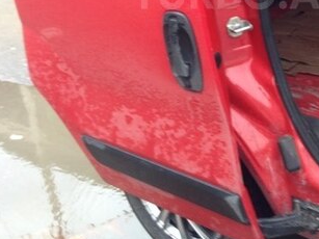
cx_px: 239
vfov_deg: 20.0
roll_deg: +6.7
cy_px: -7
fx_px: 654
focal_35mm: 71
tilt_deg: -14.4
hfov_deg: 27.0
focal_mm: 4.12
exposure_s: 1/24
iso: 50
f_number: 2.4
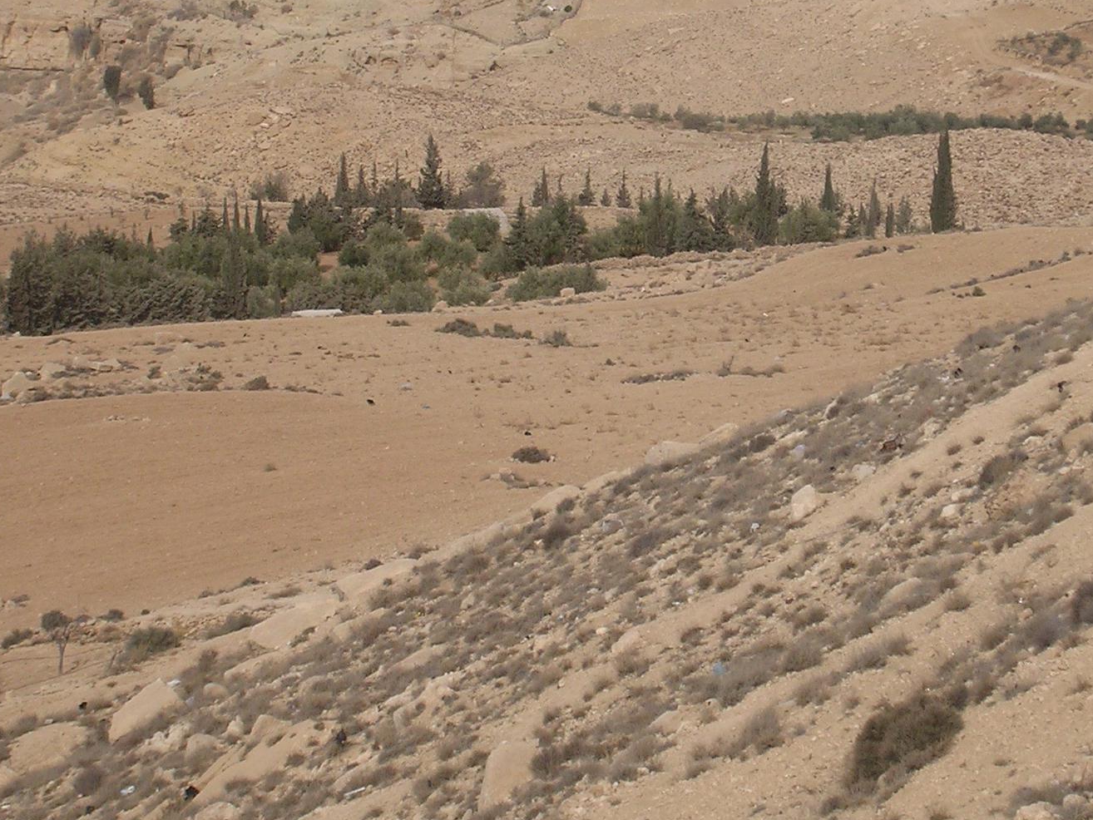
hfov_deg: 11.7
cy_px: 249
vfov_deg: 8.8
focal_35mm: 168
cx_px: 765
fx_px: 5306
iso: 100
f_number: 4.9
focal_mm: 17.4
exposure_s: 1/636
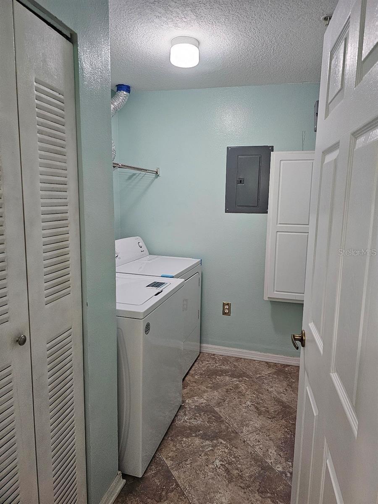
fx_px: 335
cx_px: 189
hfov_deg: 58.9
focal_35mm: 23
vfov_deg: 73.9
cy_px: 252
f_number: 1.7
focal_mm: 6.3
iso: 500
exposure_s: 1/120
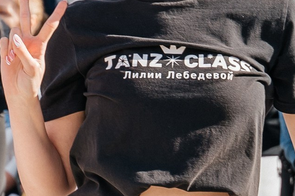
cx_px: -38
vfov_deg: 3.1
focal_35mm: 436
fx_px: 3569
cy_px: 159
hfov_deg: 4.7
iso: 100
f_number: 5.6
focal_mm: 75
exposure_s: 1/250
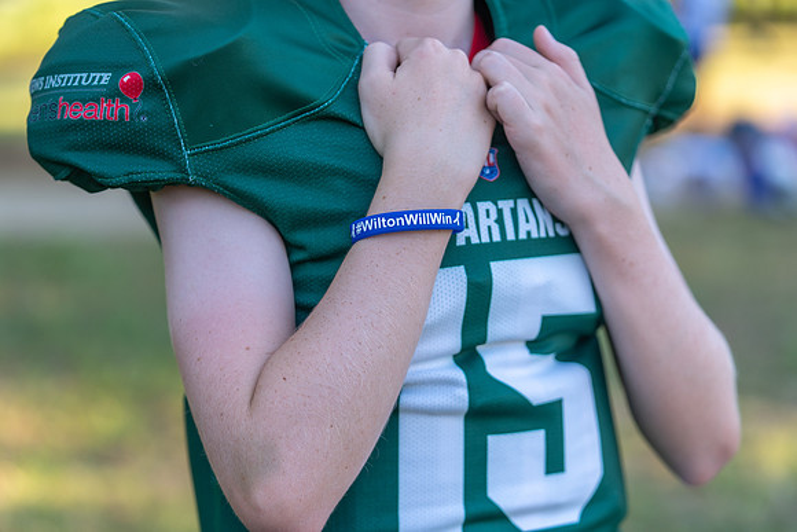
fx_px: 1771
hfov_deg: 25.4
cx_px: 398
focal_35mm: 80
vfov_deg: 17.1
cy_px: 266
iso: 125
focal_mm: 80
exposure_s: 1/320
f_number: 2.8
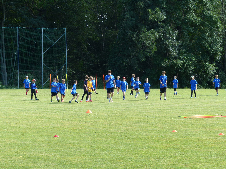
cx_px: 113
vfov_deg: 10.7
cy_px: 84
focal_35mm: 138
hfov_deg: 14.3
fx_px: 901
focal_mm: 24.8
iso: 100
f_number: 4
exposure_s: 1/200
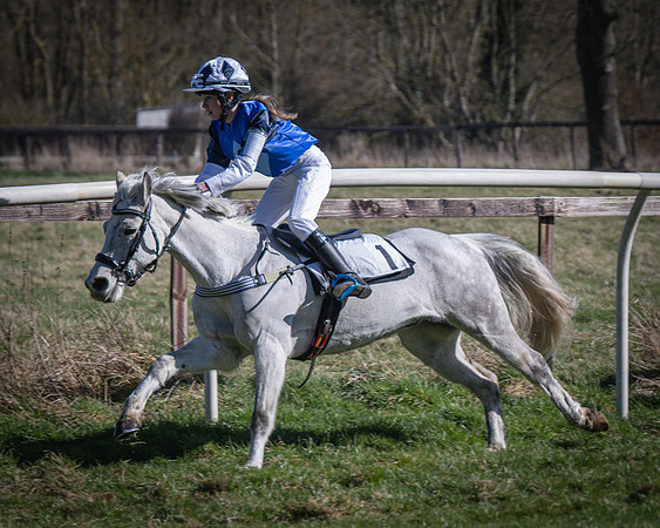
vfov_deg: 4.8
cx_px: 319
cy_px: 249
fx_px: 6230
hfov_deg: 6.1
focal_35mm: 319
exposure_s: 1/1000
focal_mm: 150
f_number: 4
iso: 125
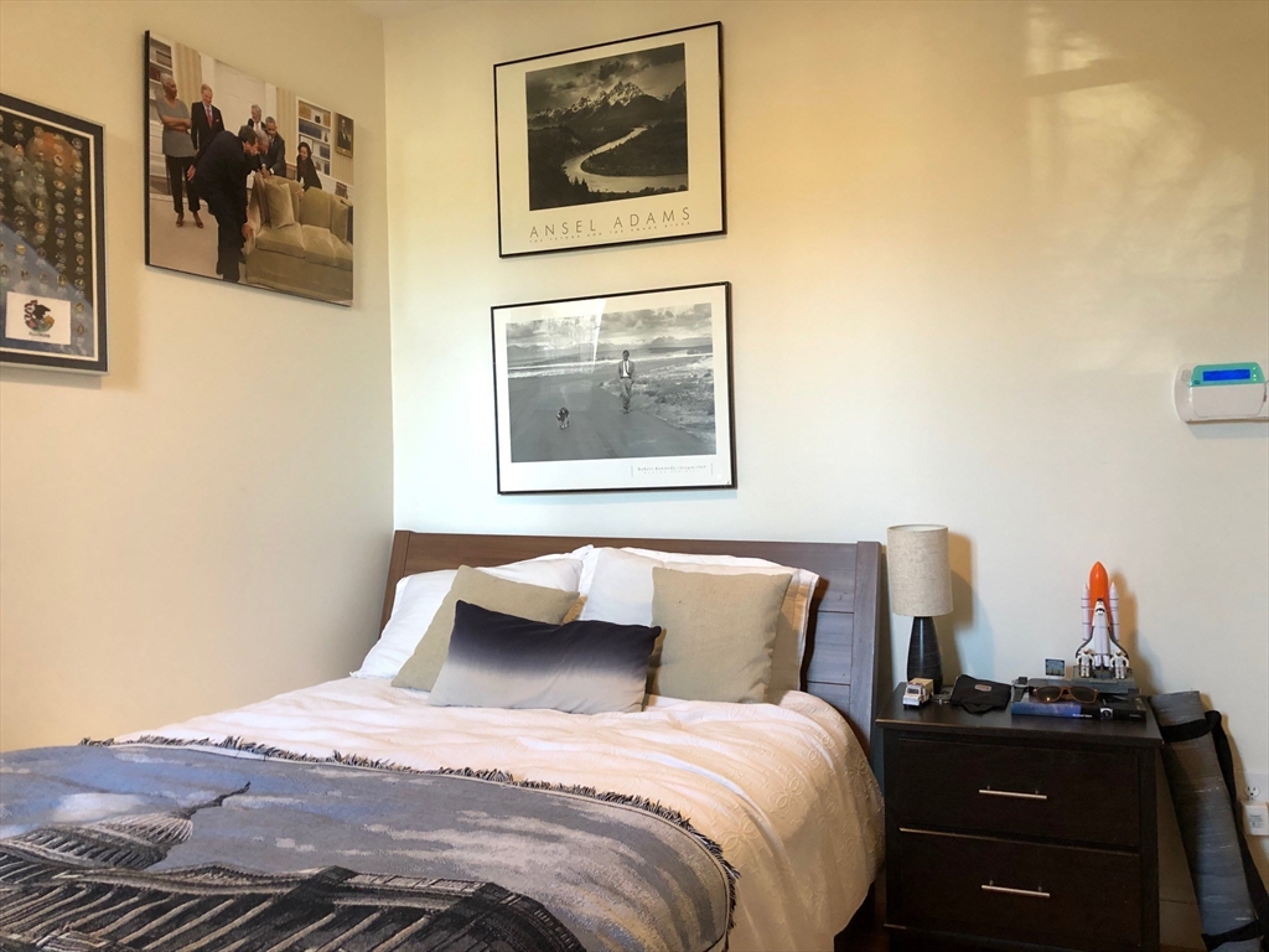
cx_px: 634
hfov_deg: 63.4
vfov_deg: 49.7
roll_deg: +1.7
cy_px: 476
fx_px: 1026
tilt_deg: -1.0
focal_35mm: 28
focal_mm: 4
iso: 80
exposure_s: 1/15
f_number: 1.8
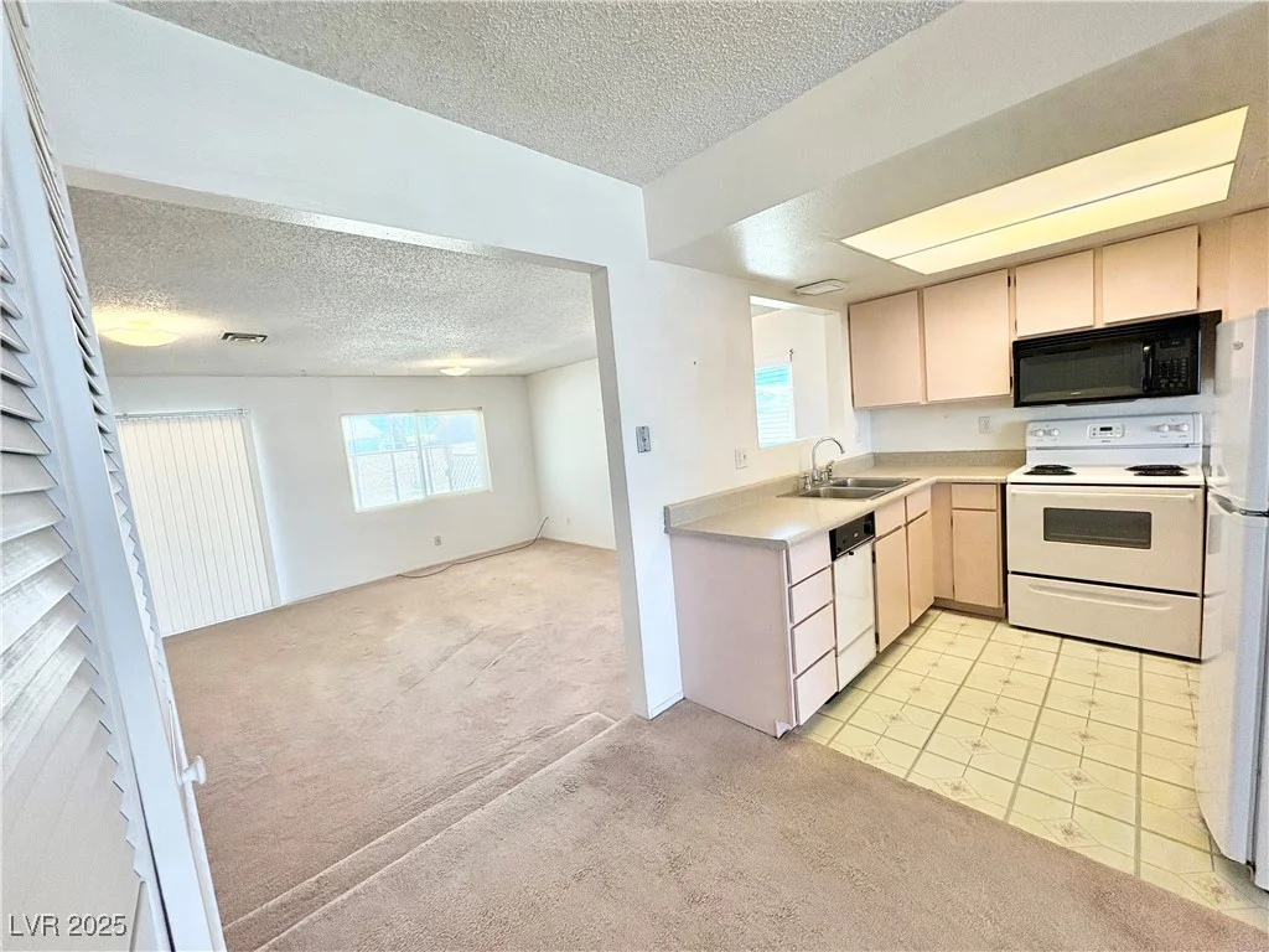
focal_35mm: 14
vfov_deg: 85.7
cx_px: 634
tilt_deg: -6.0
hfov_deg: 102.1
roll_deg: +5.2
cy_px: 476
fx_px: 513
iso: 125
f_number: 2.2
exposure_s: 1/120
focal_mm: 2.22
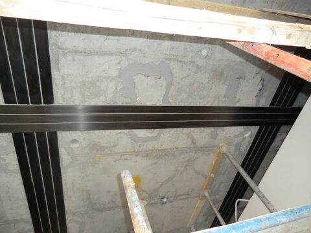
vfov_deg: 56.8
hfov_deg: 71.6
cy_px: 116
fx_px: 216
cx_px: 156
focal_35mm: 24
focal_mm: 4.3
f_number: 3.2
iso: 400
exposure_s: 1/60
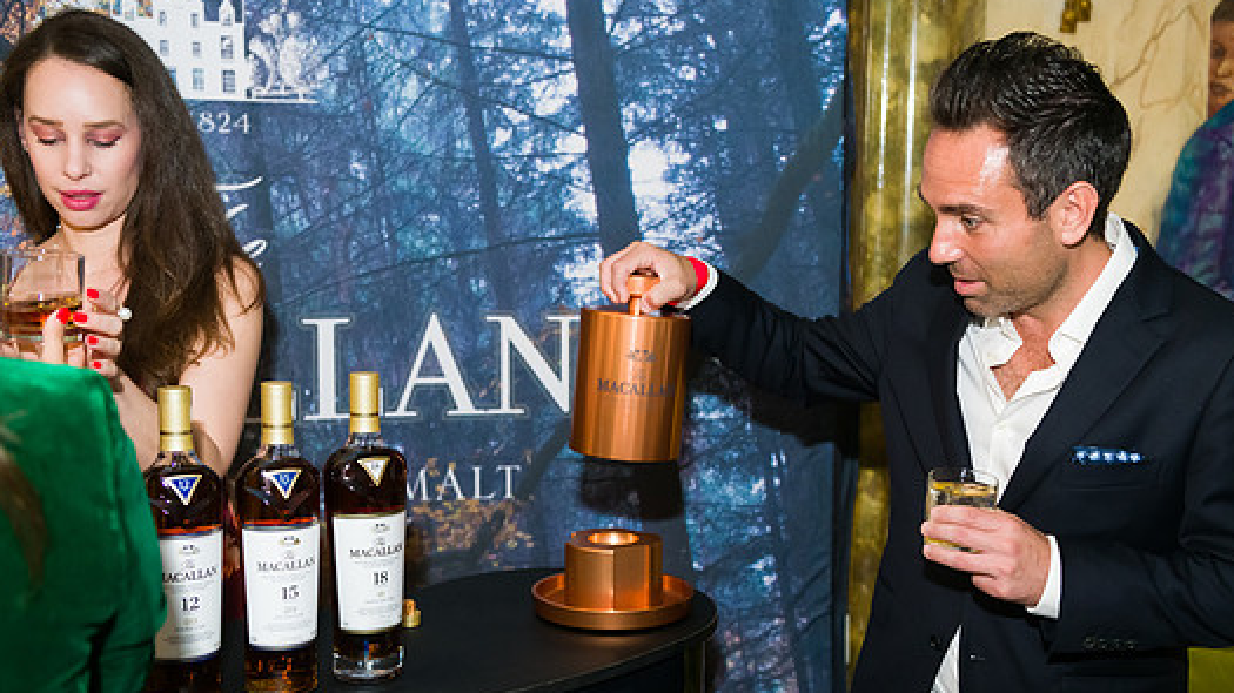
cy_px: 401
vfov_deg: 27.1
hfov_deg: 46.4
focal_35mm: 44
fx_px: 1439
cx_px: 672
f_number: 3.2
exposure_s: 1/125
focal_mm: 38
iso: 1600
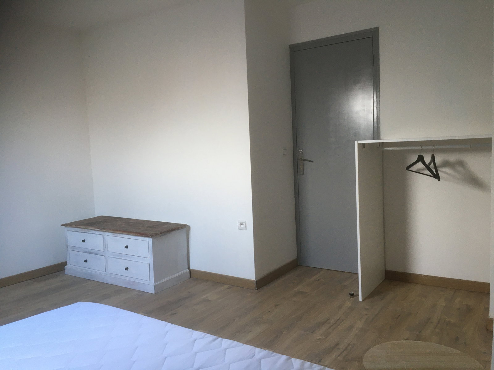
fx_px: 414
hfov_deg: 61.7
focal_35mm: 29
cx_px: 247
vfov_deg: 48.2
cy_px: 185
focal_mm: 4.15
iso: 100
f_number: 2.2
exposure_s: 1/33
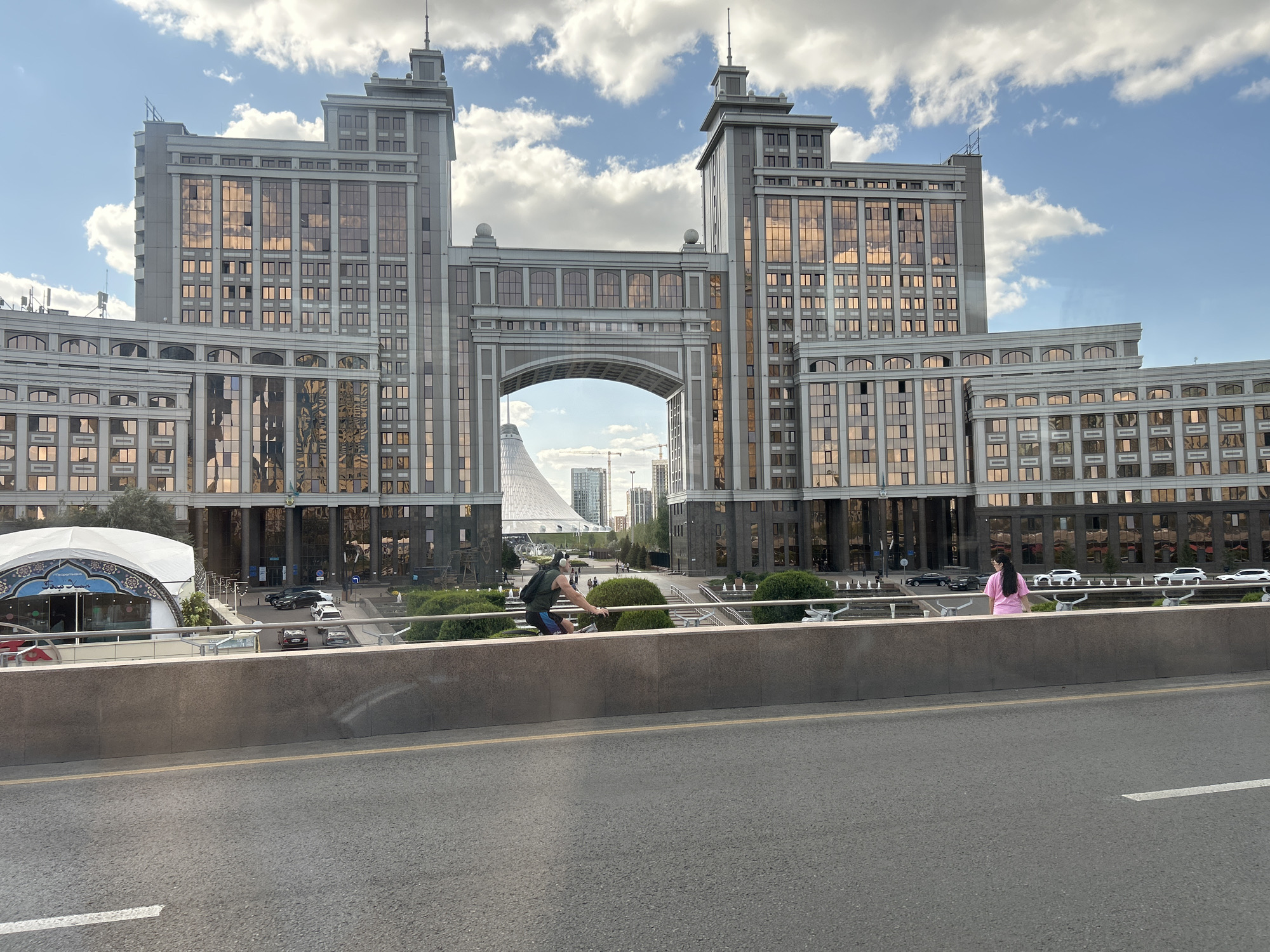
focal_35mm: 26
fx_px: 954
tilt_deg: +3.2
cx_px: 635
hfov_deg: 67.3
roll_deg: +1.1
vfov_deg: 53.1
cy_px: 476
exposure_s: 1/1869
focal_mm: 5.7
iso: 50
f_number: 1.5
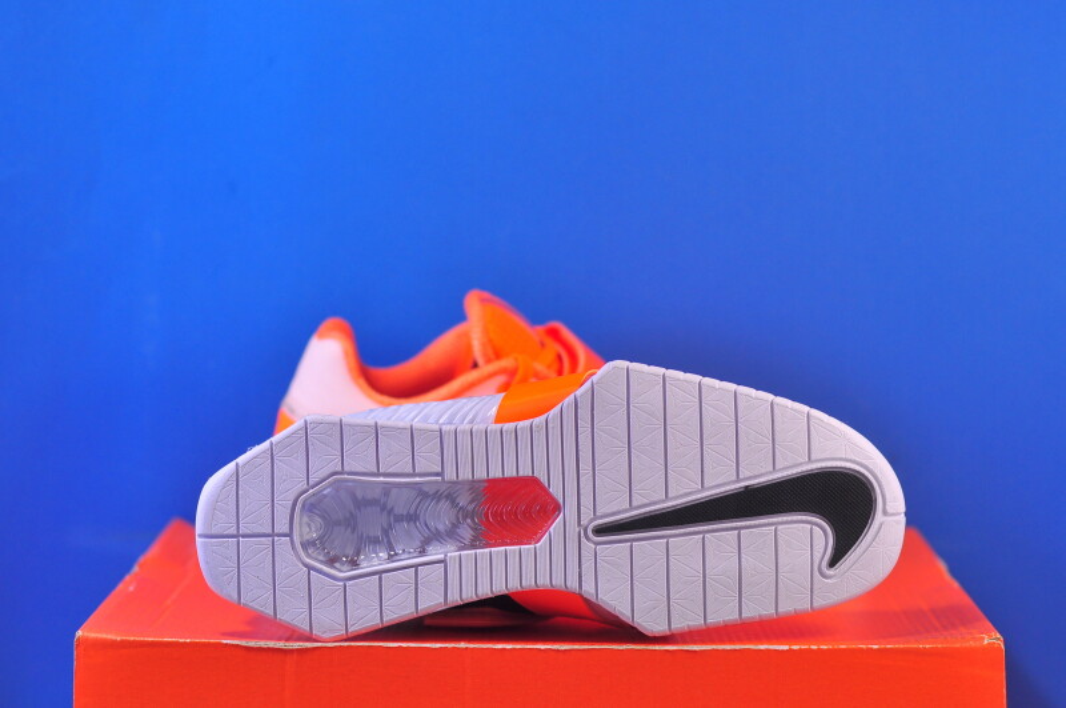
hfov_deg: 27.0
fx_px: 2218
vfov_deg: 18.1
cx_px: 533
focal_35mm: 75
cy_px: 354
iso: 250
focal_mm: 50
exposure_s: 1/250
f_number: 2.8
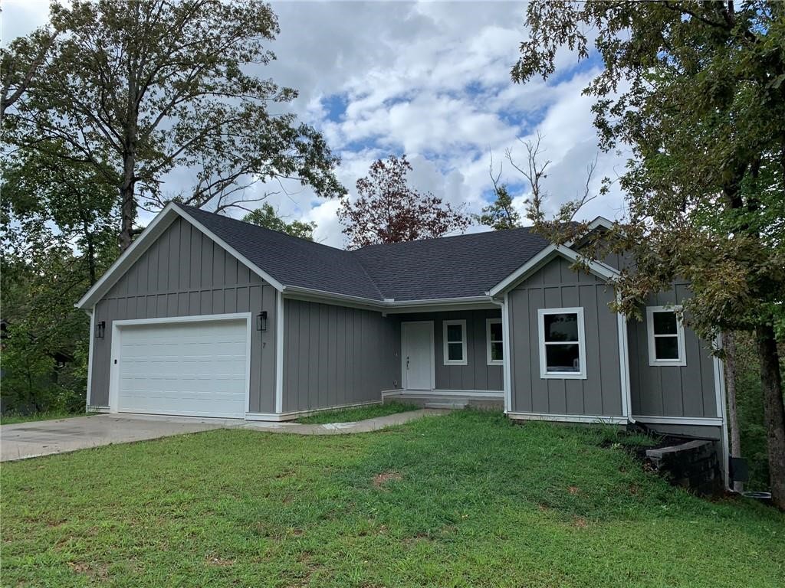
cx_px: 392
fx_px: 590
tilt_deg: +6.2
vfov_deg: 53.1
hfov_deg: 67.3
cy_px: 294
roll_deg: +0.3
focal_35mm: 26
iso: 25
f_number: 1.8
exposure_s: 1/1812
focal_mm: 4.25
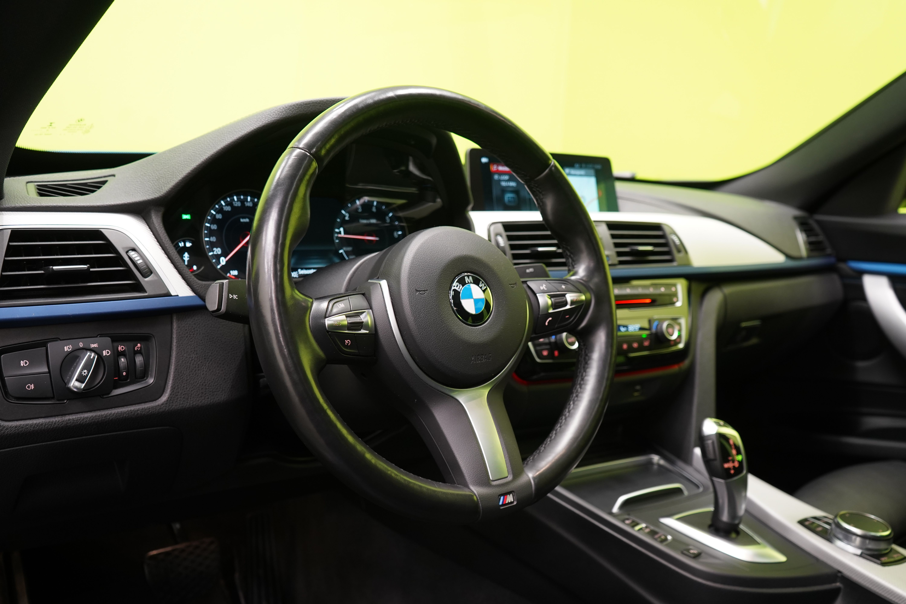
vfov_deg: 42.3
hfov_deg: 60.3
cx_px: 453
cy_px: 302
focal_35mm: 31
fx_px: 780
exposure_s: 1/20
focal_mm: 31
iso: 1250
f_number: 5
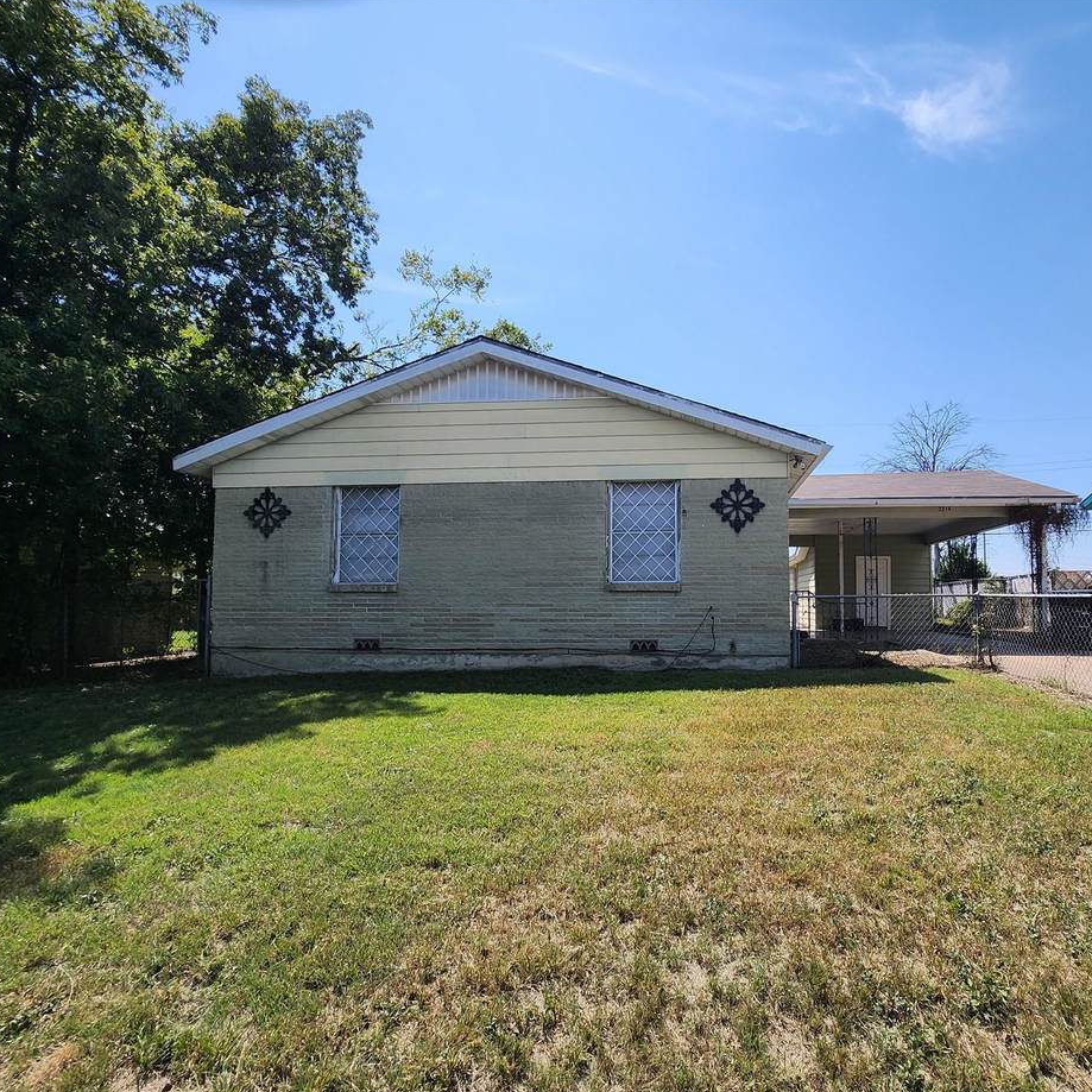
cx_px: 654
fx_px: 571
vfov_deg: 87.4
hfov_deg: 86.4
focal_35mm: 16
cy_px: 564
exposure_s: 1/1011
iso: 32
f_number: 2.2
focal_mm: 1.7
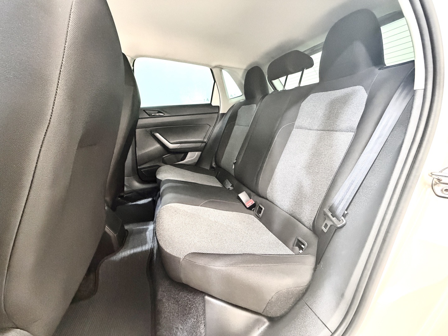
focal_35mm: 14
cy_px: 168
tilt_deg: -14.6
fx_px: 181
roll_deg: +0.7
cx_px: 224
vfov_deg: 85.7
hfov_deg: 102.1
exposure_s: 1/60
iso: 1250
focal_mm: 2.22
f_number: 2.2
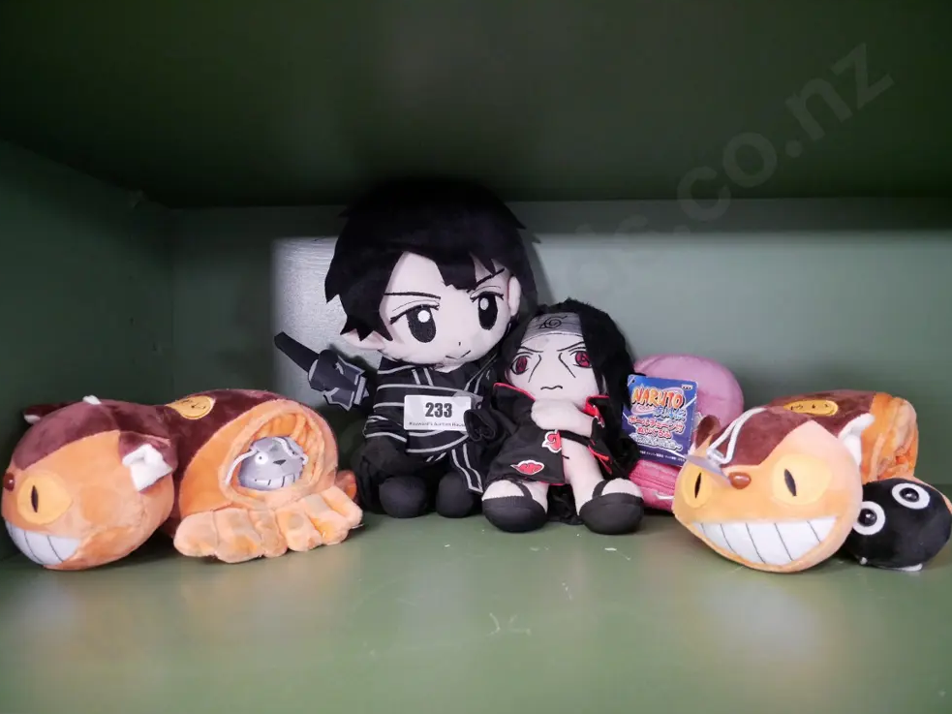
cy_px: 359
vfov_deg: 54.9
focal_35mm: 25
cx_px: 481
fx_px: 687
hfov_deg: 69.4
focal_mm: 12
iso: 3200
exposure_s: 1/40
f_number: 3.5
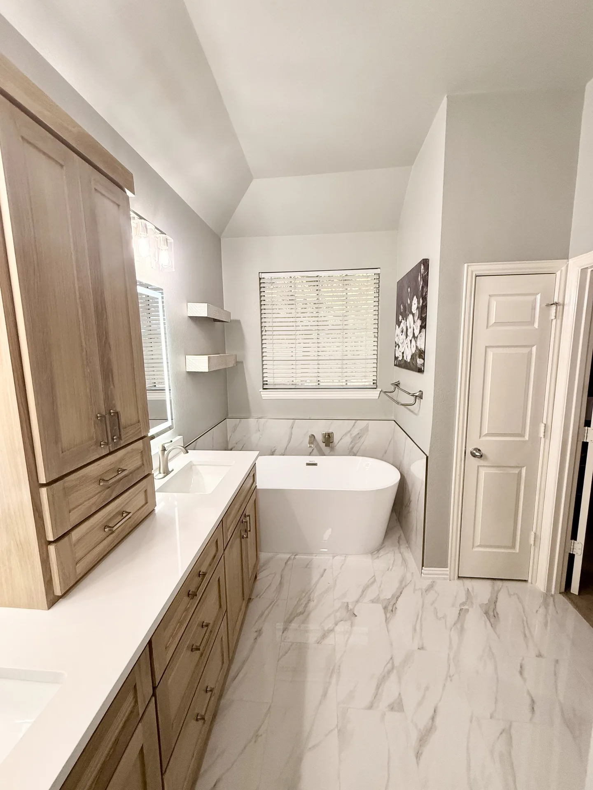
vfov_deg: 102.1
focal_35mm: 14
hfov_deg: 85.7
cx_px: 296
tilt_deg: -7.0
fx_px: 320
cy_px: 395
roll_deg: +0.3
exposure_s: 1/120
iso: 200
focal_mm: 2.22
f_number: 2.2
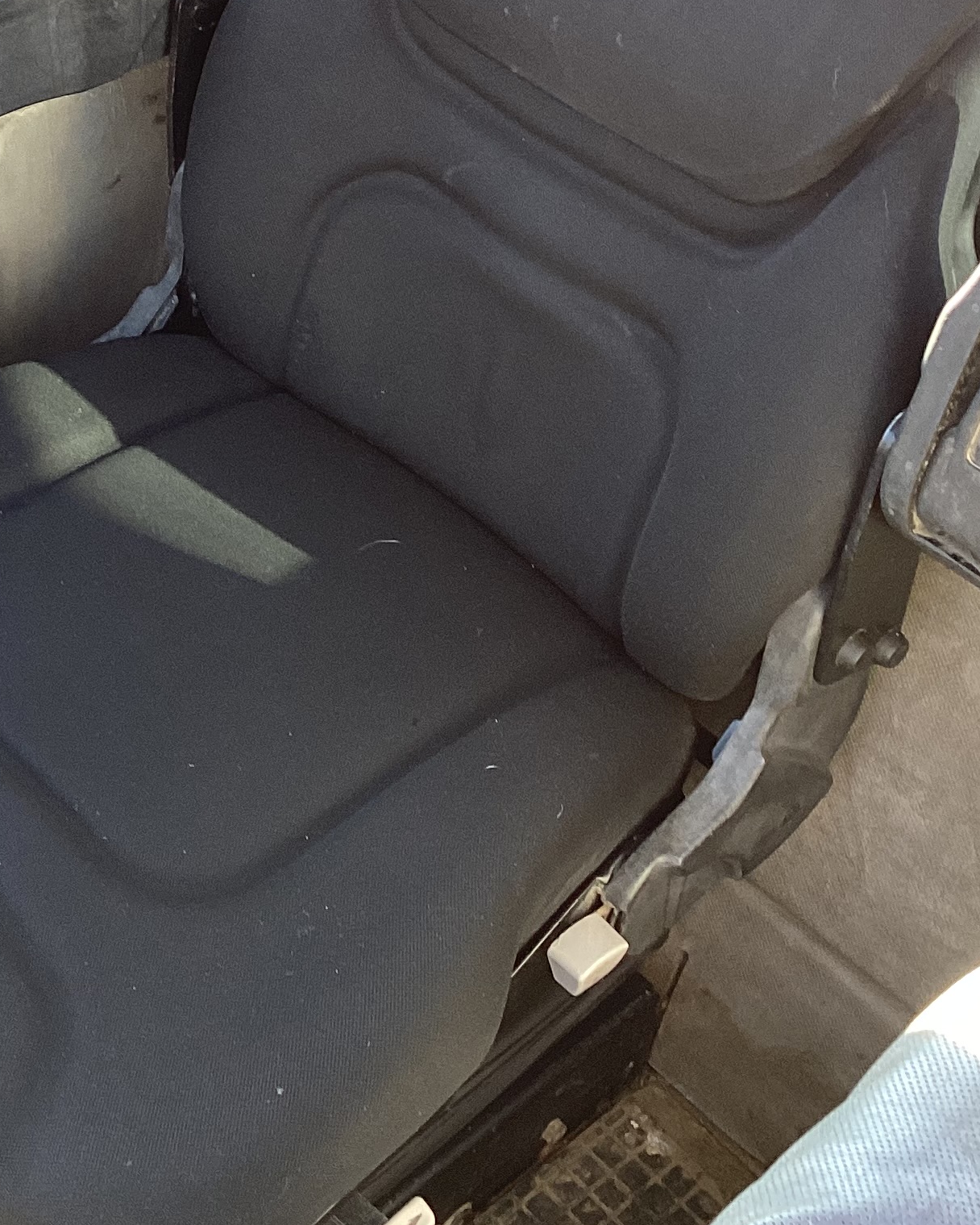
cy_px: 319
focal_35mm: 65
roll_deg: +0.5
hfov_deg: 22.8
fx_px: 2356
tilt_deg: -40.3
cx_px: 65
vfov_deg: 28.7
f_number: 2.4
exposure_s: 1/60
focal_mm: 3.3
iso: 64
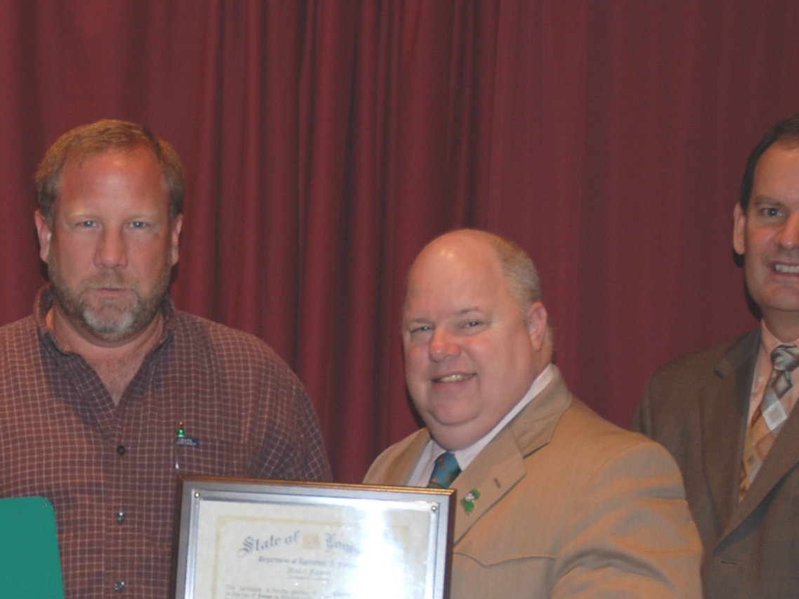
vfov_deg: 16.3
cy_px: 646
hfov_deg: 21.9
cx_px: 118
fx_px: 2031
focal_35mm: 88
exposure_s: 1/60
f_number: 4
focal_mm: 24
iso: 200
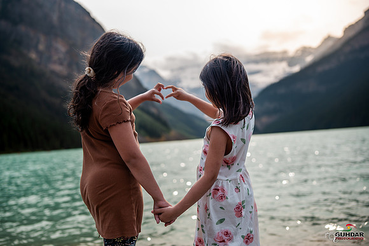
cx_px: 184
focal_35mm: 35
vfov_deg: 37.9
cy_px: 123
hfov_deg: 54.4
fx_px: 359
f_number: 2
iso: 200
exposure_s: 1/4000
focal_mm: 35
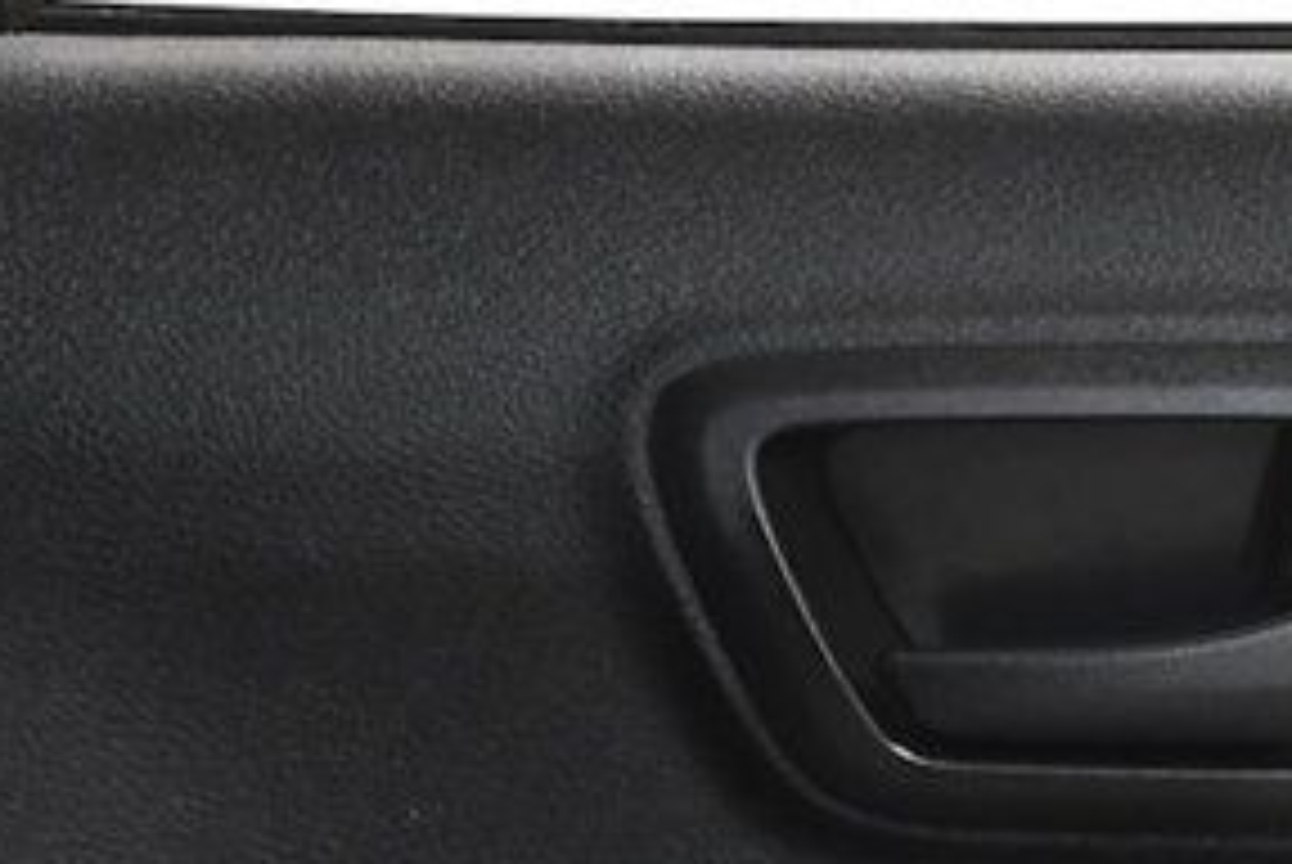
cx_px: 1990
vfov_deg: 4.9
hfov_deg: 7.3
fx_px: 9987
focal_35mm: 278
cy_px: 1501
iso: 2500
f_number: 4.8
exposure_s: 1/200
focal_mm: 52
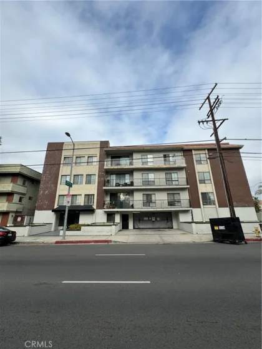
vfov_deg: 102.1
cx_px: 131
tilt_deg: +17.4
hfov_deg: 85.7
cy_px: 174
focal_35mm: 14
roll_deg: +0.5
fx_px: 141
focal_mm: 2.22
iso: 50
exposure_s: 1/1832
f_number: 2.2
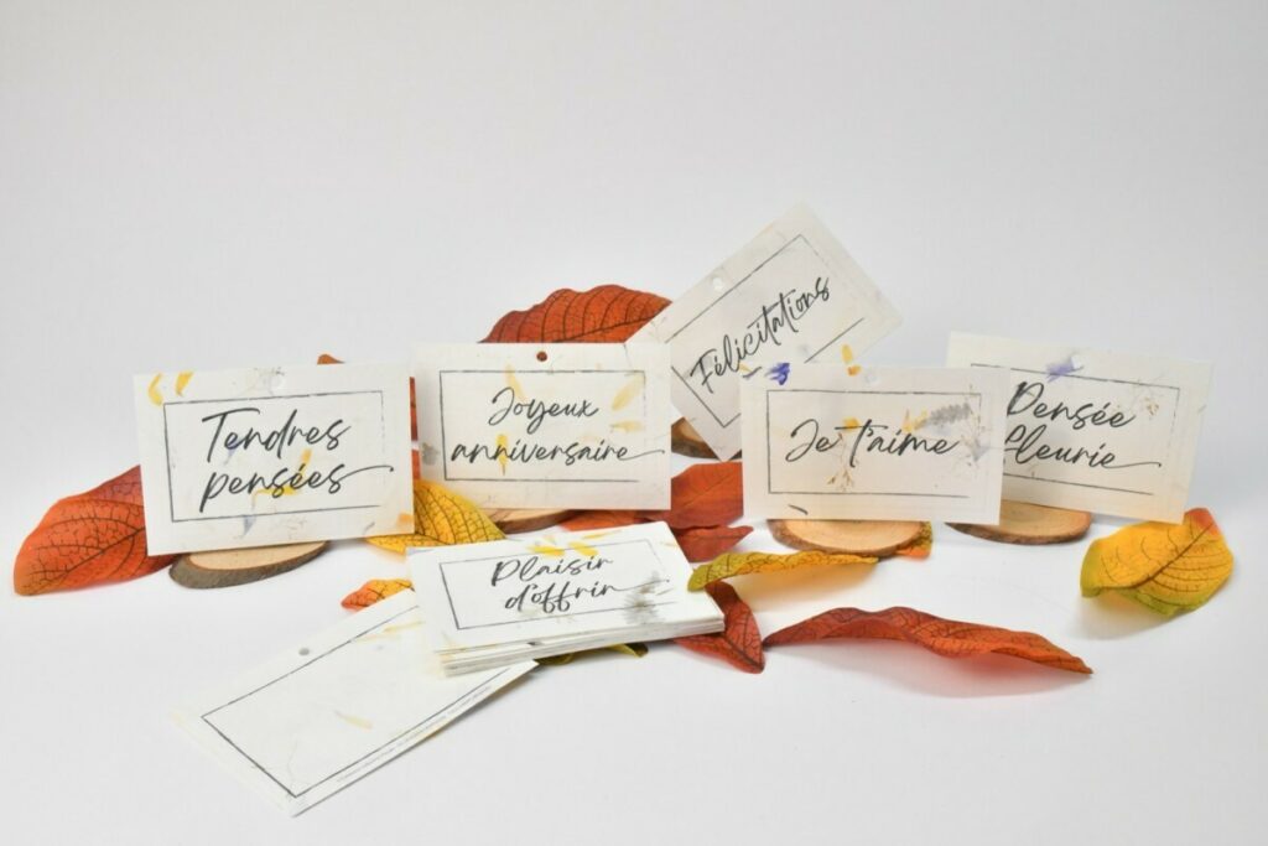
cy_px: 423
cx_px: 634
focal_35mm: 43
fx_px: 1515
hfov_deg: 45.4
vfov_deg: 31.2
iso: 2500
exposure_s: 1/100
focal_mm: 29
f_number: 16
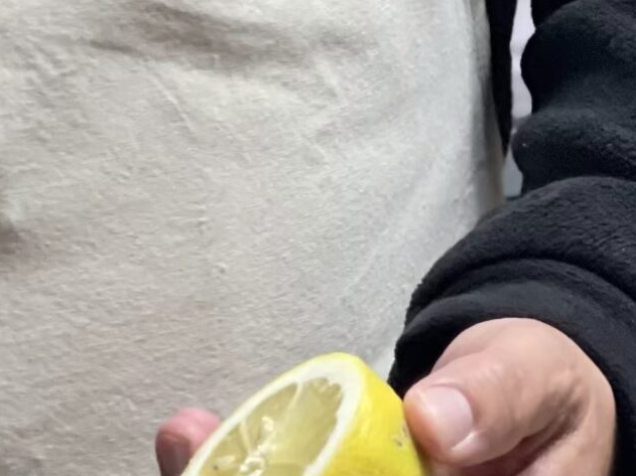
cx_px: 971
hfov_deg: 9.1
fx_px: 3876
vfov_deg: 6.9
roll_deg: -0.7
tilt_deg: -24.3
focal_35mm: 211
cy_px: 781
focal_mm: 6
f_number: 2
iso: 200
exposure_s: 1/100
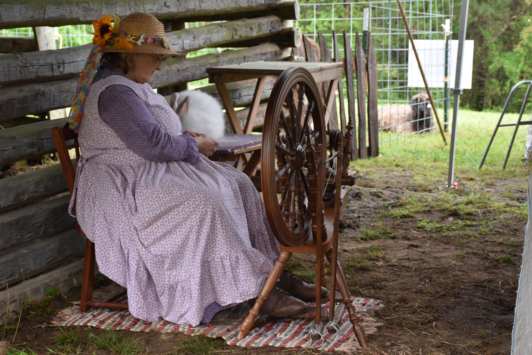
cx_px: 266
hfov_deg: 31.9
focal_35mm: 63
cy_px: 178
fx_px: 931
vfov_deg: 21.6
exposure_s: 1/160
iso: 400
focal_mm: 42
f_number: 6.3
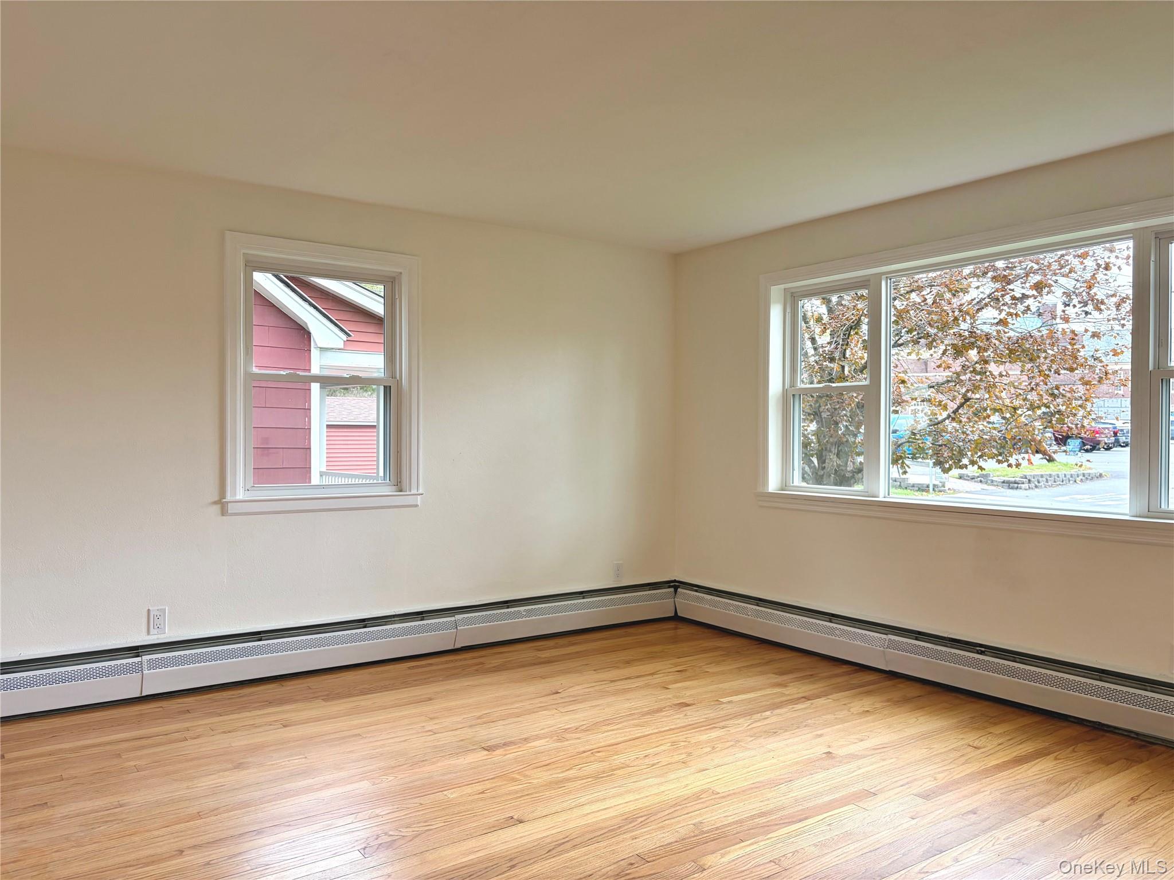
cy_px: 440
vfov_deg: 53.1
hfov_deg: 67.3
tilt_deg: -0.3
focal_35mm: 26
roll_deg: +0.3
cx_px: 587
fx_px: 882
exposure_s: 1/173
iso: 50
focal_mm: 5.96
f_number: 1.6
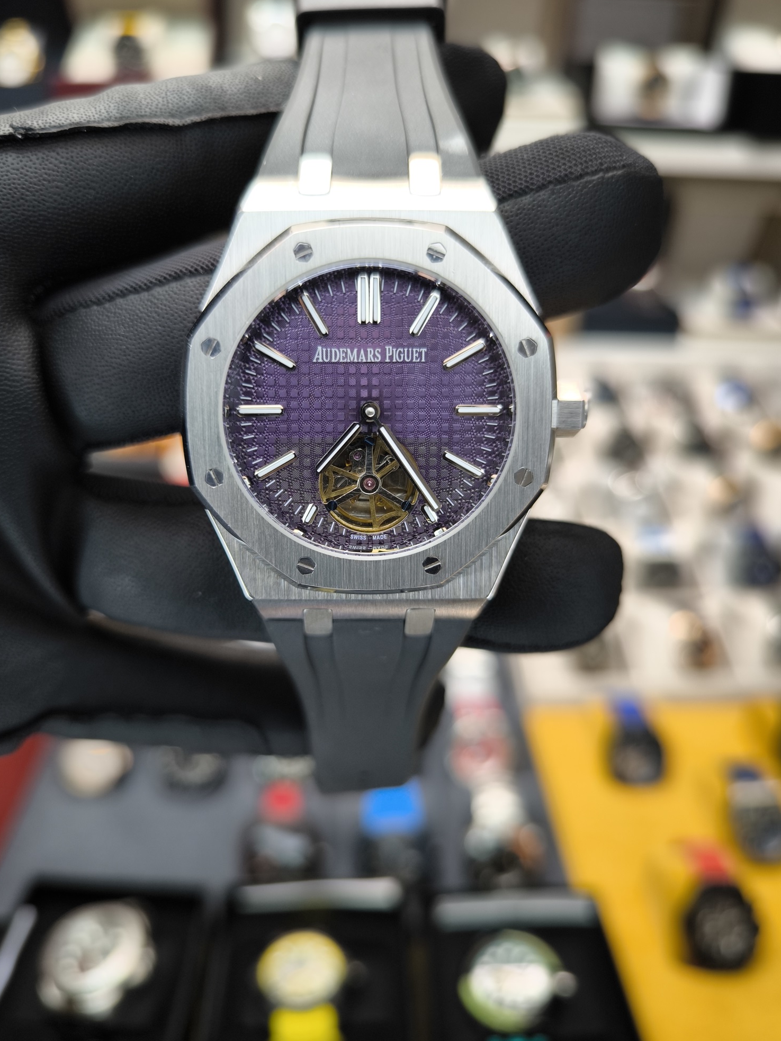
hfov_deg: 54.9
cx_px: 375
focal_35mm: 25
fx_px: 752
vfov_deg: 69.4
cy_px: 506
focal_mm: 6.92
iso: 50
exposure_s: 1/172
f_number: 1.9
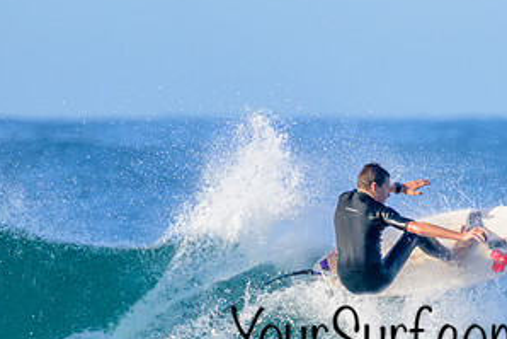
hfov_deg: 1.3
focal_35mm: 1595
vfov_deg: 0.9
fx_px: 22473
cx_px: 407
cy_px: 318
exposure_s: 1/2000
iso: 2500
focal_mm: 800
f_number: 11
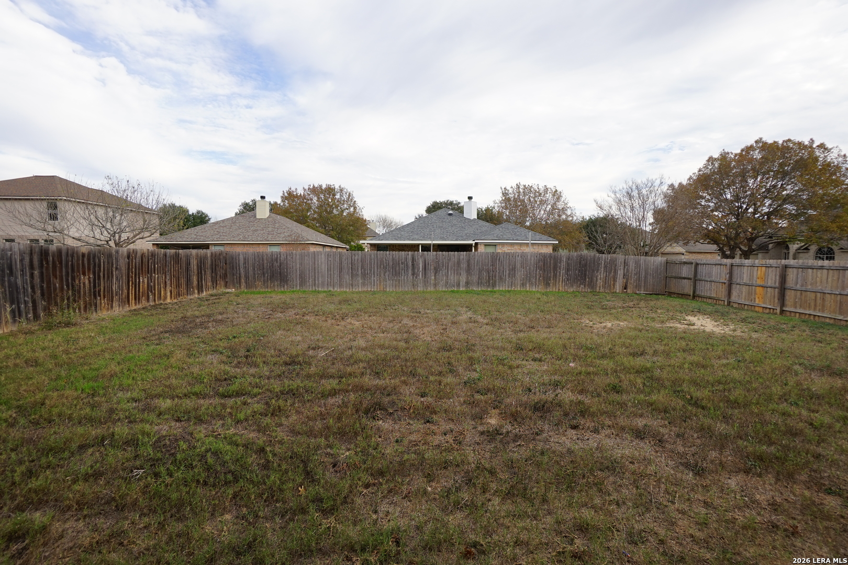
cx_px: 424
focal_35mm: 15
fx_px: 353
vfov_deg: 77.3
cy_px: 282
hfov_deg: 100.4
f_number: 8
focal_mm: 10
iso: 100
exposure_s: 1/80
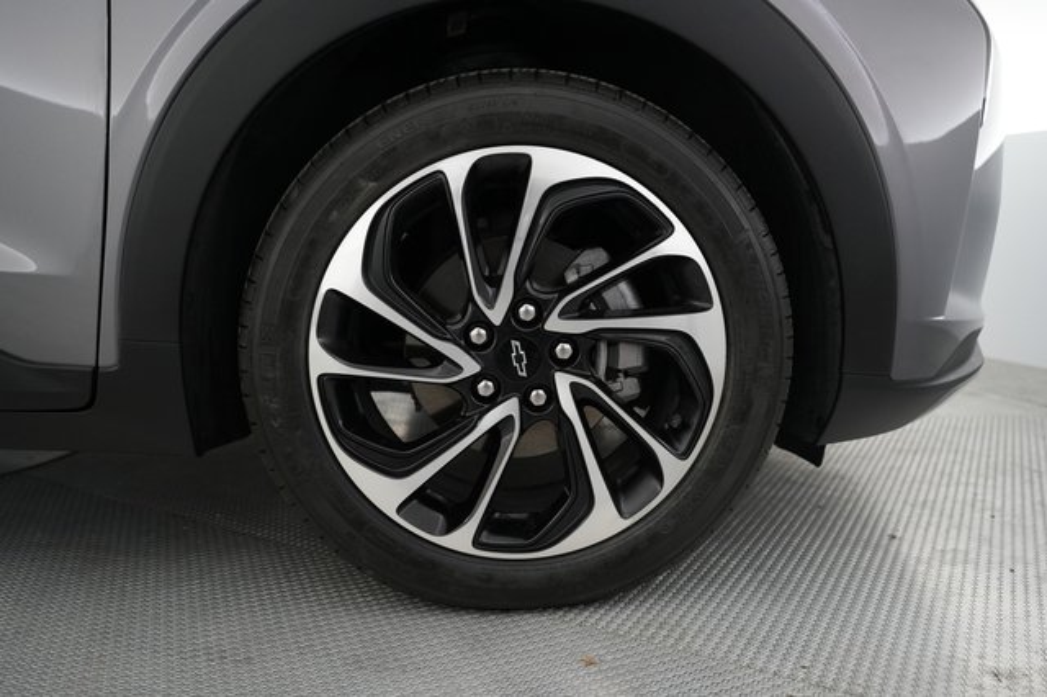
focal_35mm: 28
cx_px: 524
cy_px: 348
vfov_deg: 46.4
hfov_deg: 65.5
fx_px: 814
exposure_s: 1/100
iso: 1600
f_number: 2.8
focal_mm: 28
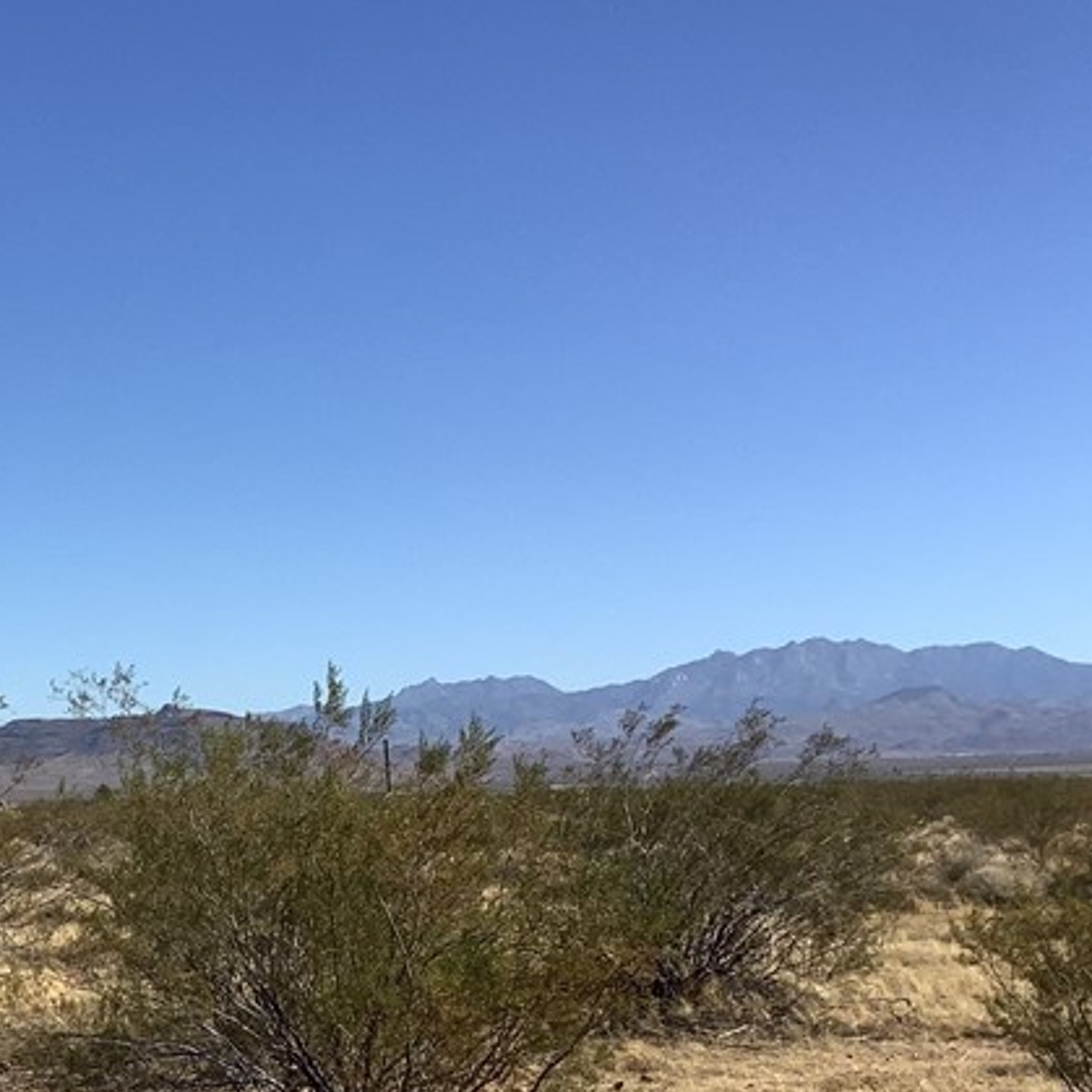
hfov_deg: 23.9
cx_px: -141
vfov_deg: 25.2
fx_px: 2391
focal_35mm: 67
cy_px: 902
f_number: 2.4
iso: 25
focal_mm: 3.3
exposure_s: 1/1894
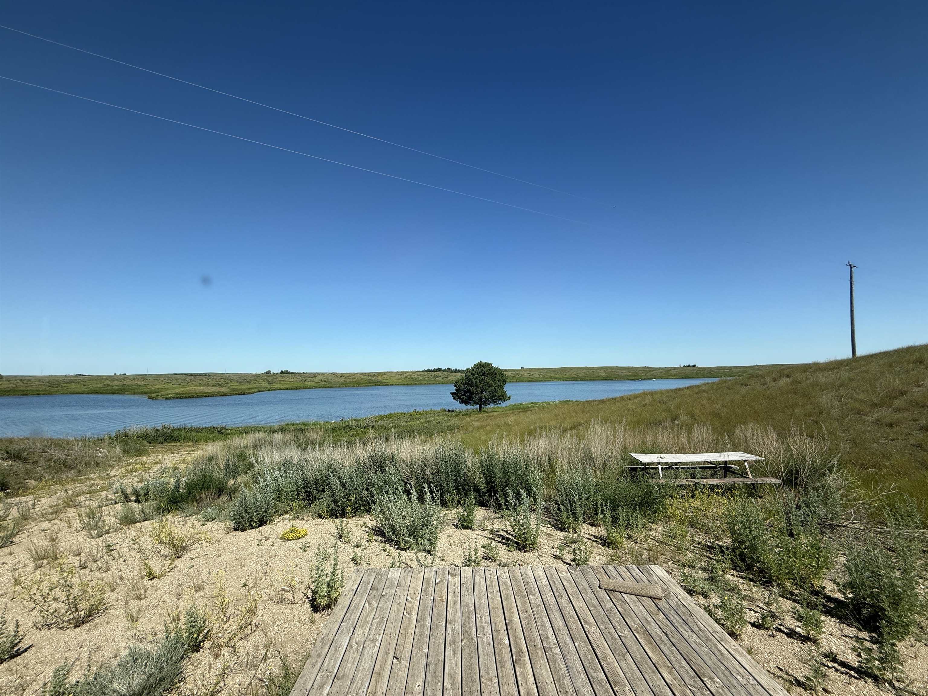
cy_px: 348
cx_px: 464
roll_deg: +0.6
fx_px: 375
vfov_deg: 85.7
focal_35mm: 14
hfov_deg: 102.1
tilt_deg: +4.2
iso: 50
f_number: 2.2
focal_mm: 2.22
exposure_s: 1/1961
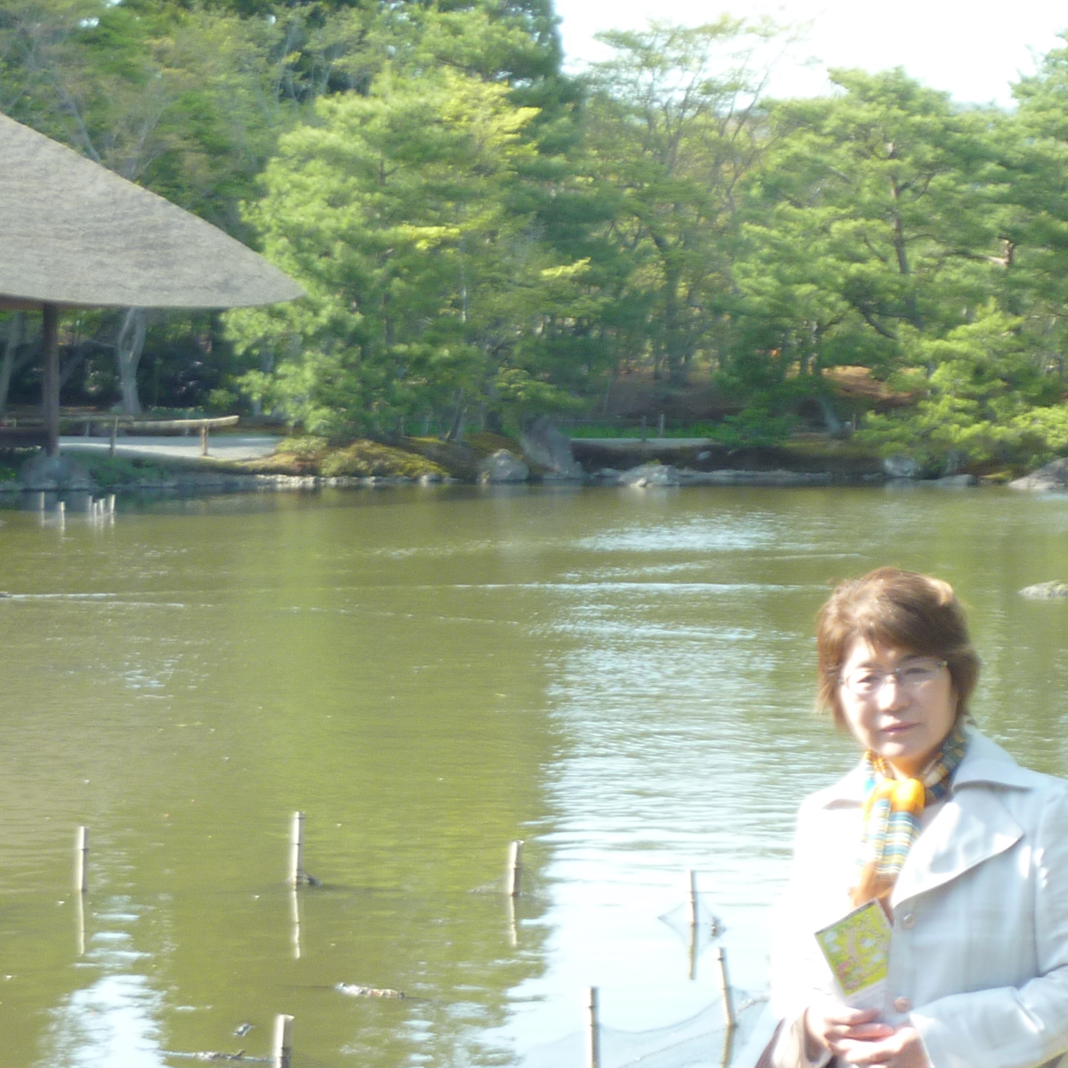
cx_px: 400
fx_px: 3142
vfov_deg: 19.3
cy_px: 535
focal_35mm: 90
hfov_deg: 19.3
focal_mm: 6.9
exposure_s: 1/100
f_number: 4
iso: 80
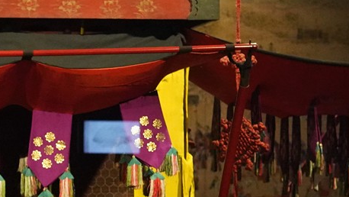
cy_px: 111
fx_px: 1481
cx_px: -9
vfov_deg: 7.6
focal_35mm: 160
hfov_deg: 13.2
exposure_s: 1/80
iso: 6400
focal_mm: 35
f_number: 4.5
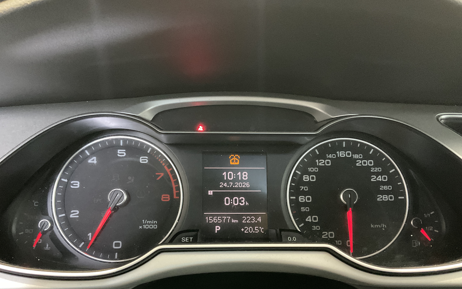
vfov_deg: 40.4
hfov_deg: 61.2
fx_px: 390
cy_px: 175
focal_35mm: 31
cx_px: 231
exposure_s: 1/30
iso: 500
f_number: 1.8
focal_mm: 3
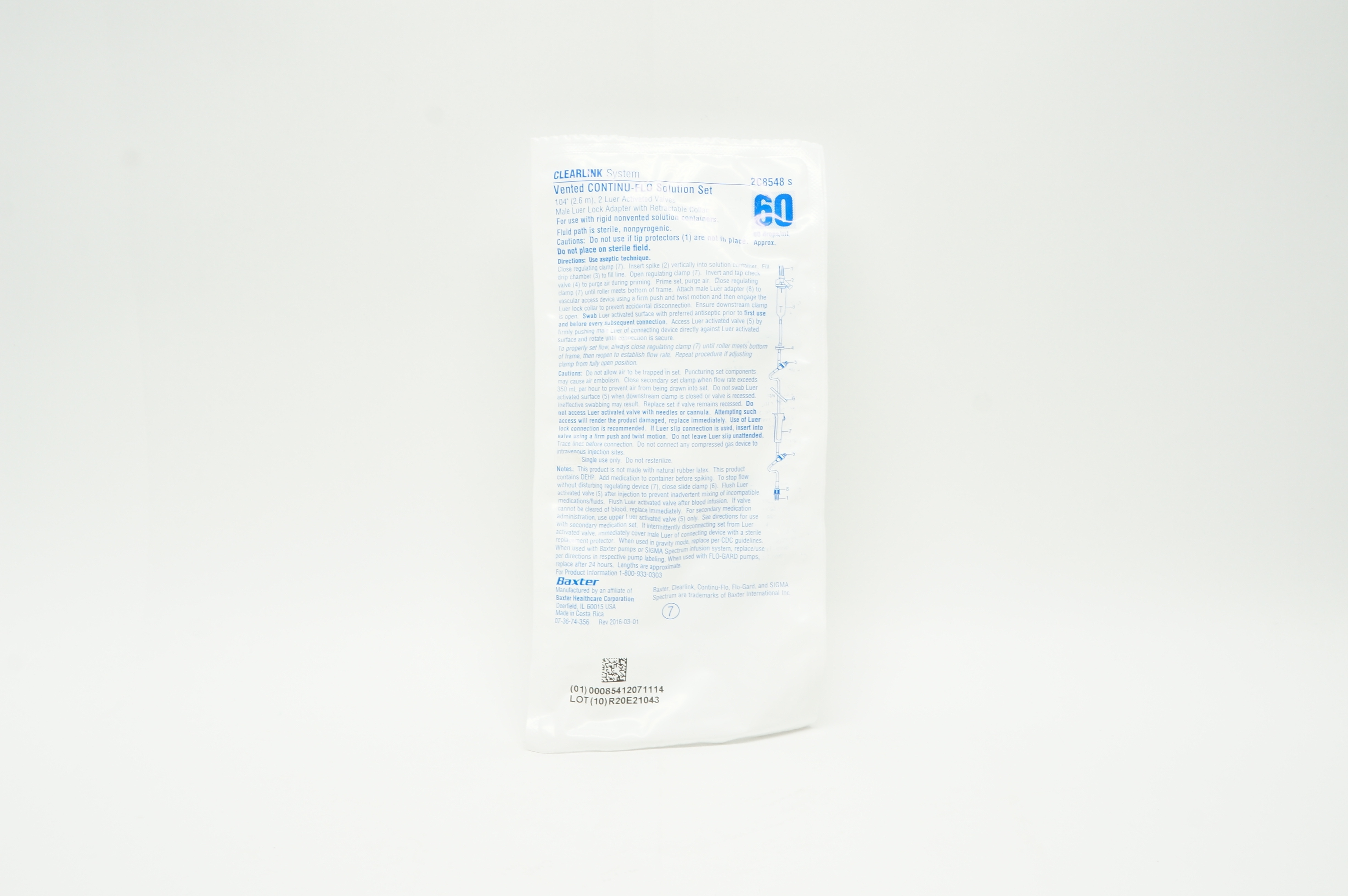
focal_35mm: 39
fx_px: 1459
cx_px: 674
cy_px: 448
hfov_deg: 49.6
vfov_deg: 34.1
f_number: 11
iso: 400
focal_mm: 26
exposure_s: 1/15
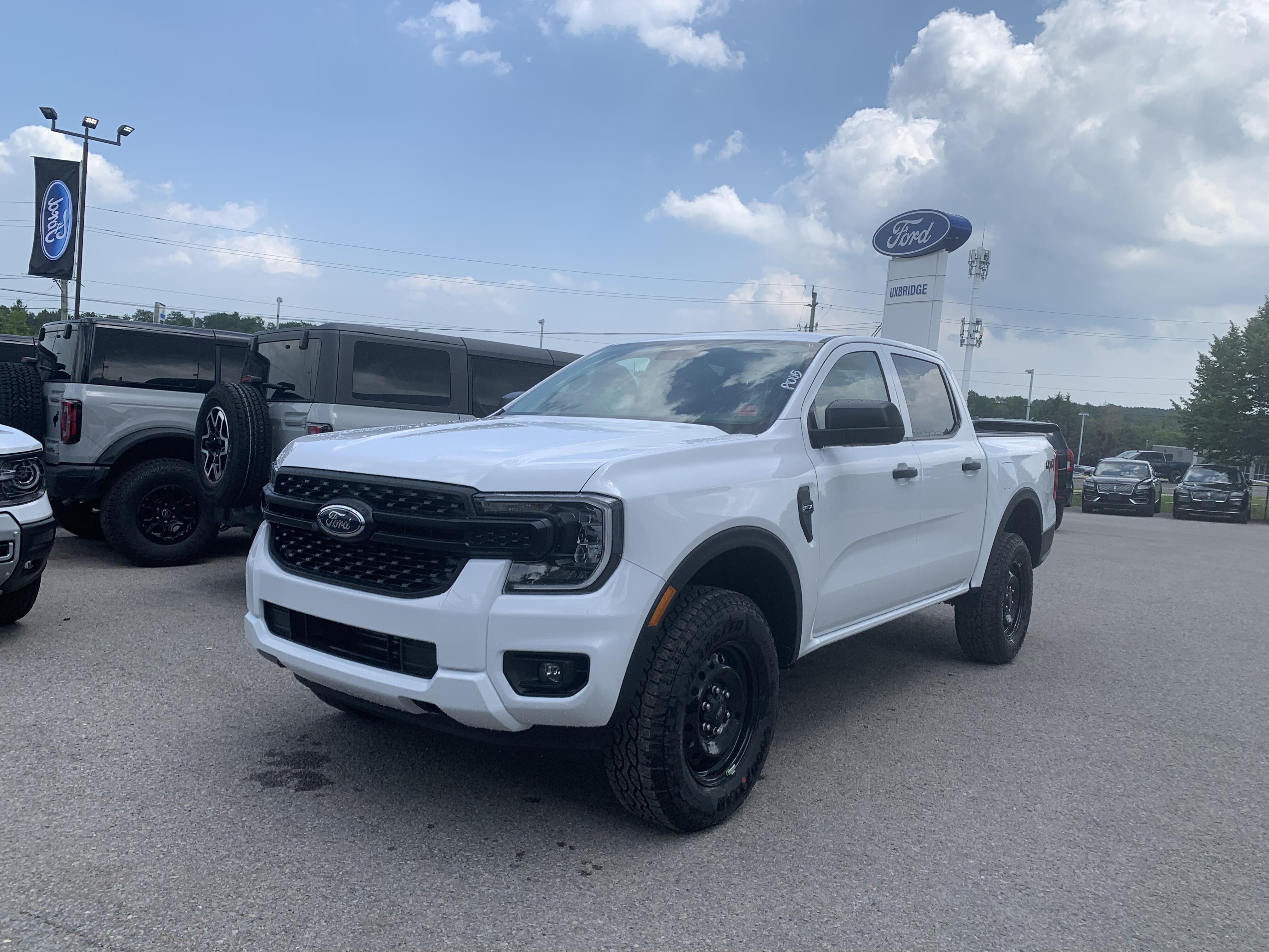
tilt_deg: -3.8
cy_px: 476
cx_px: 634
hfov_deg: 67.3
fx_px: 953
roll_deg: -4.9
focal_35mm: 26
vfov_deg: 53.1
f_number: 1.8
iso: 25
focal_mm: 4.25
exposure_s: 1/2160
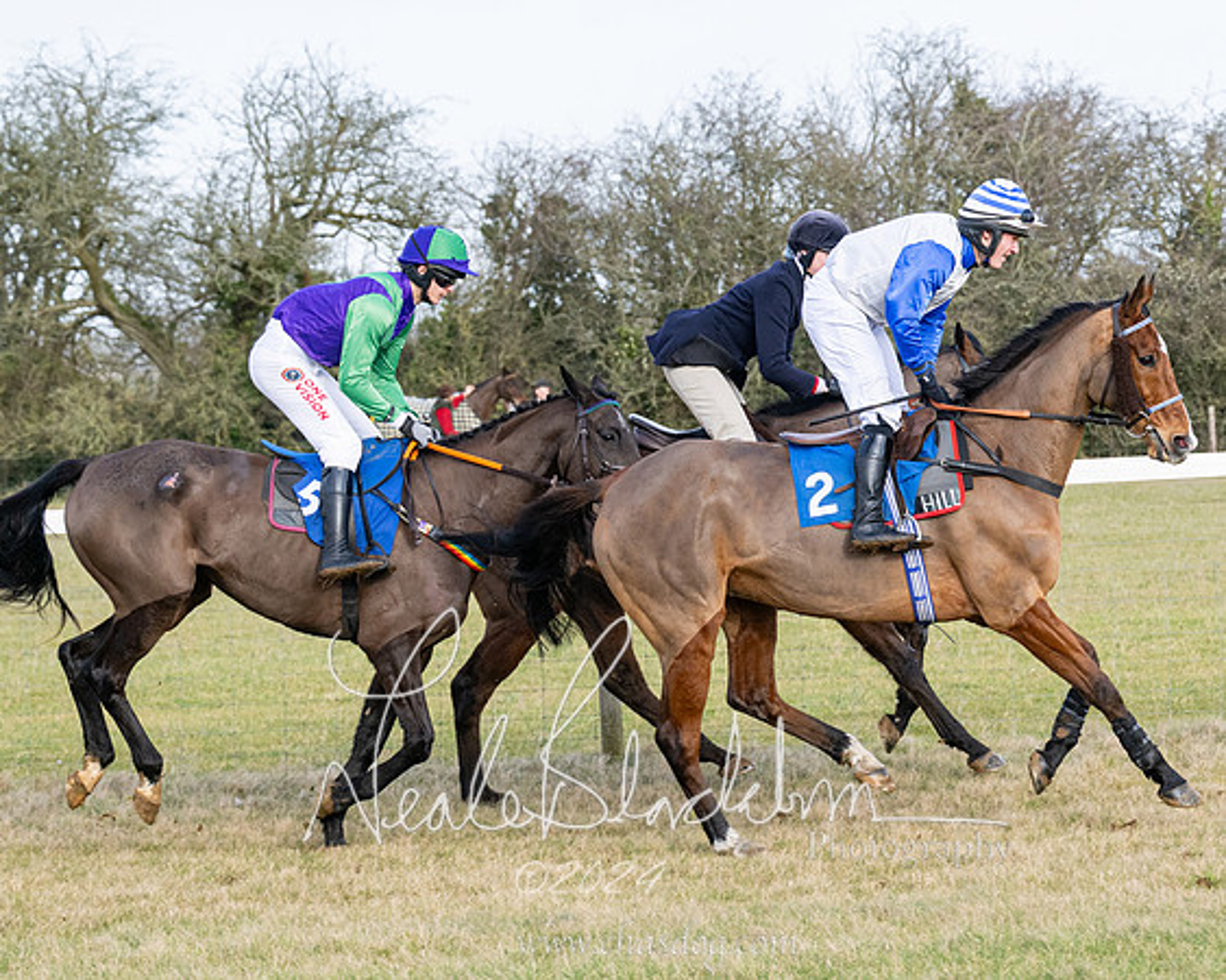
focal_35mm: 173
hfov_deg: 11.1
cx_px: 944
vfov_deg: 8.9
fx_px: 6287
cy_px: 628
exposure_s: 1/1000
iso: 400
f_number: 5
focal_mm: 80
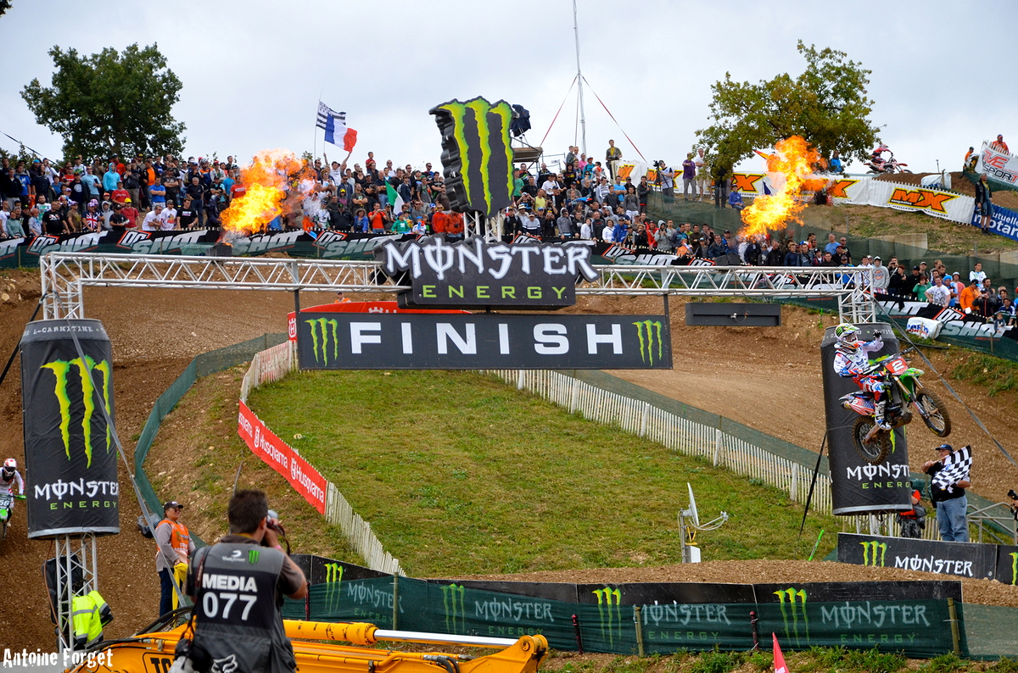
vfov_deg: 10.7
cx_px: 509
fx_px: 3597
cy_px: 336
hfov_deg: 16.1
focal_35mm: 128
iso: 640
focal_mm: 85
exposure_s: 1/1000
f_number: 5.6
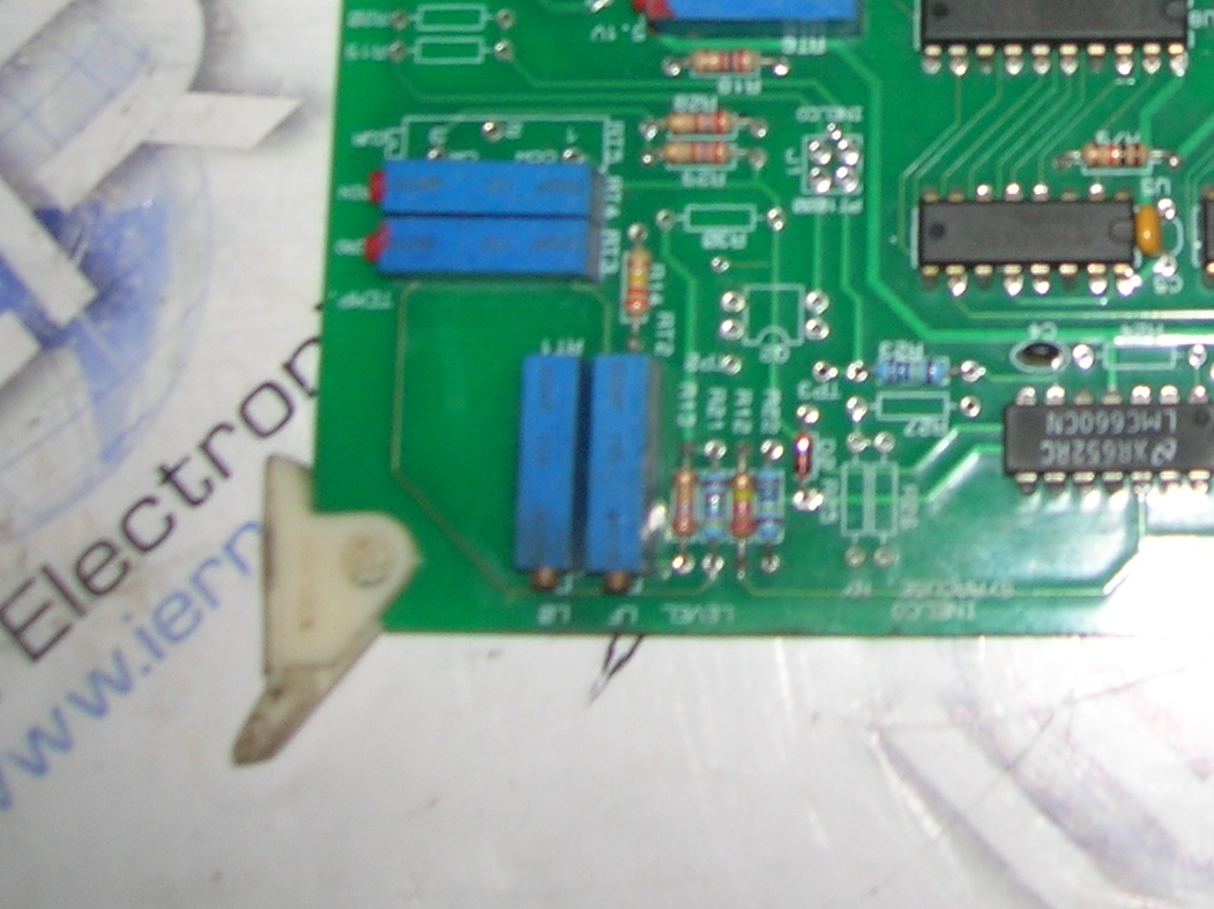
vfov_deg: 19.1
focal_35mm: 74
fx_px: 2594
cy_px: -77
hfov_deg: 25.2
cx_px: 1184
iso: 50
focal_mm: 5.7
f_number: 2.9
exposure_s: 1/60.1
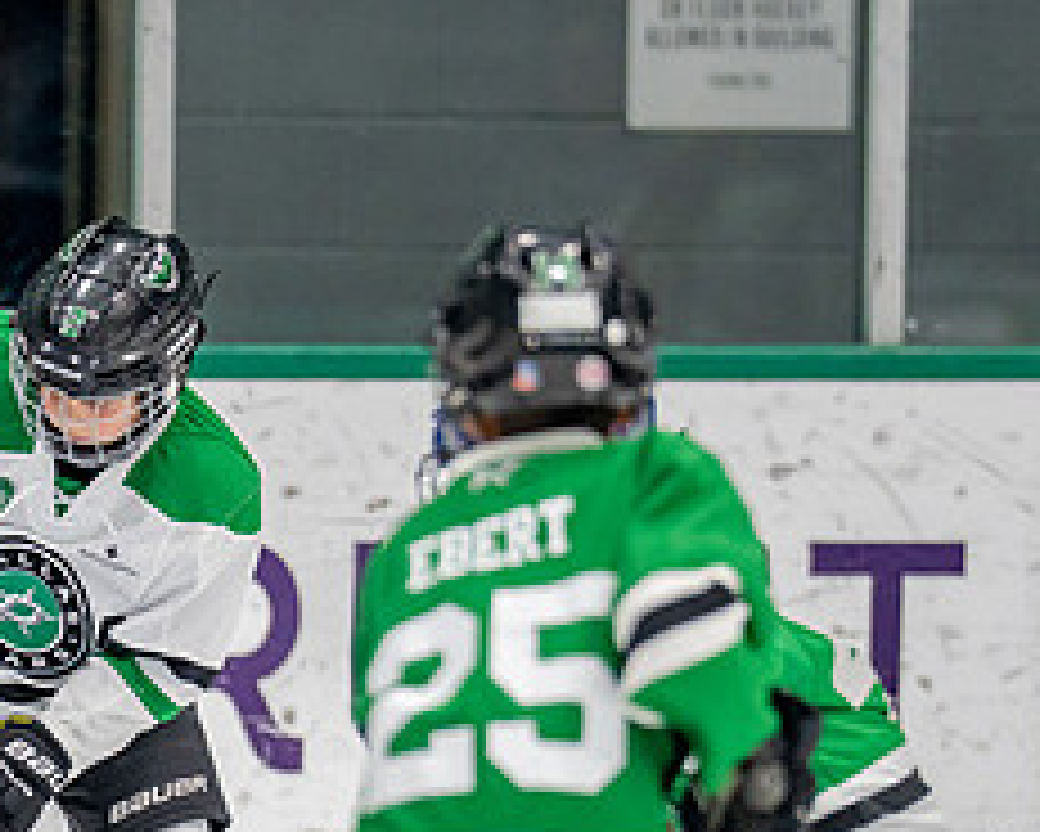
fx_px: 21216
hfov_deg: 2.8
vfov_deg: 2.2
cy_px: 873
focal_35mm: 689
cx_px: 40
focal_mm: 200
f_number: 2.8
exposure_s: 1/1250
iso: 1000
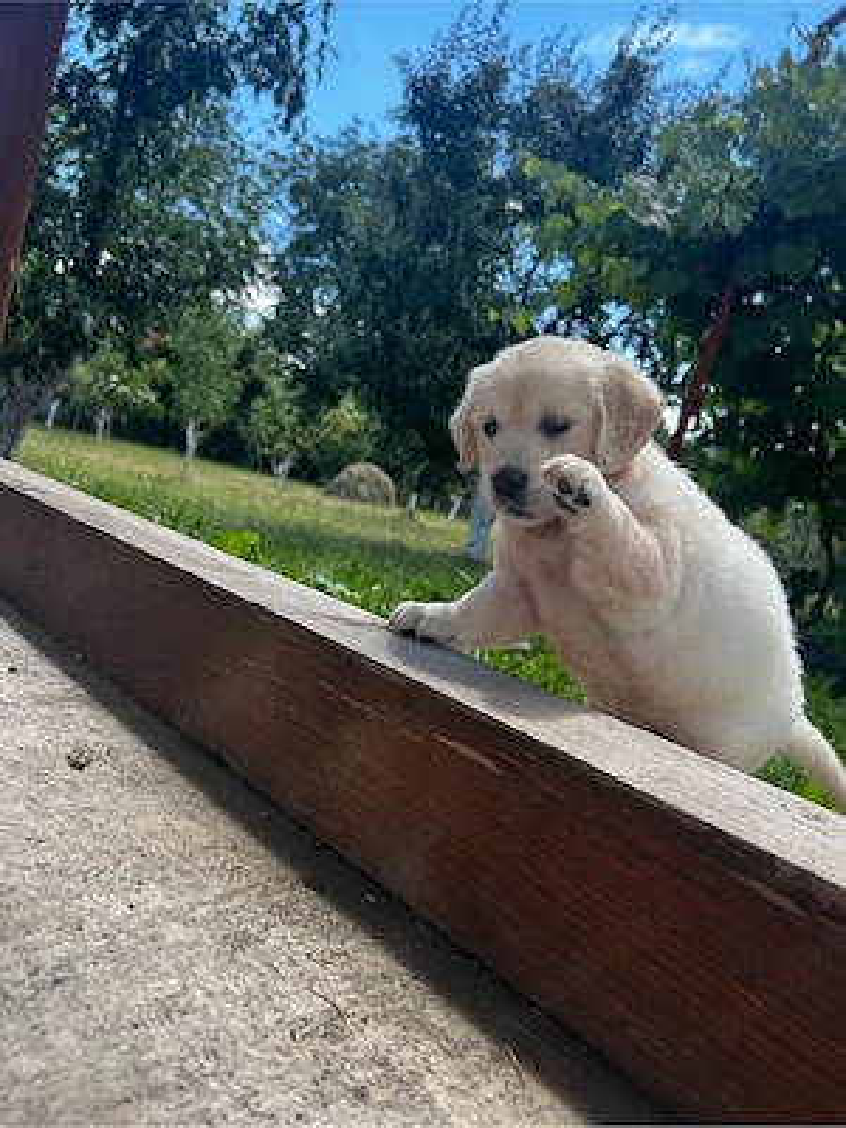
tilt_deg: -6.1
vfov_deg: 67.3
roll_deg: -14.0
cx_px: 423
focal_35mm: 26
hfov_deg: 53.1
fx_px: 847
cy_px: 564
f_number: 1.5
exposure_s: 1/840
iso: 50
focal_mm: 5.7
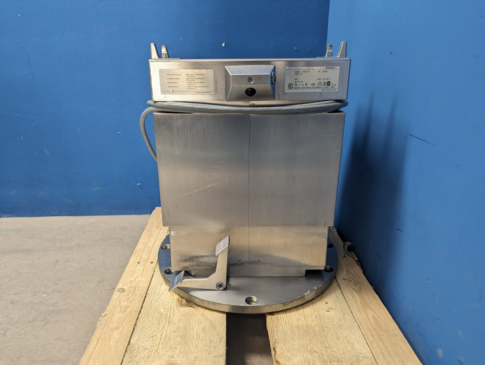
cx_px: 242
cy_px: 182
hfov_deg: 71.5
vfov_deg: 56.9
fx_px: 337
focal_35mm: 24
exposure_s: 1/25
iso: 86
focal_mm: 6.81
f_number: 1.85
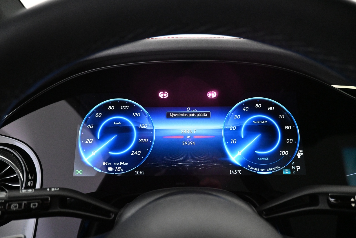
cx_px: 178
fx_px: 237
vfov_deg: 53.1
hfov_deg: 73.7
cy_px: 119
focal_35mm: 24
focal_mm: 16
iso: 4000
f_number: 3.5
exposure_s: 1/50
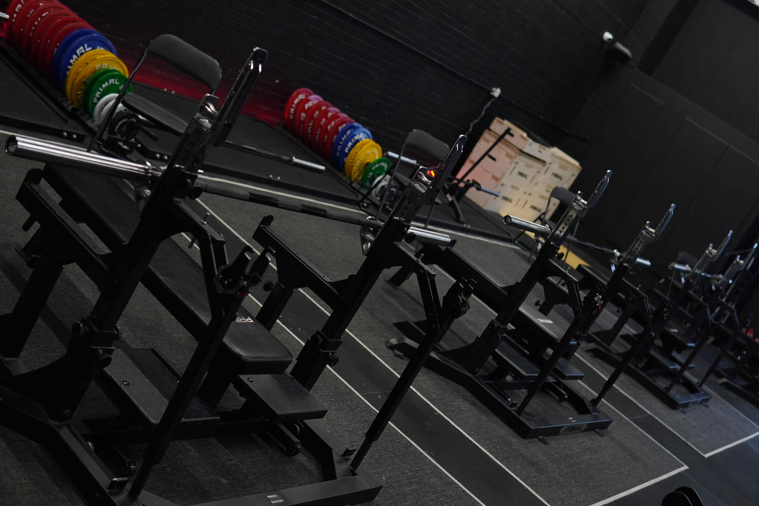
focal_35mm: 45
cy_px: 253
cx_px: 380
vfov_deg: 29.9
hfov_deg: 43.6
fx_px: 949
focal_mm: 30
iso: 400
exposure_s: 1/100
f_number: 2.2
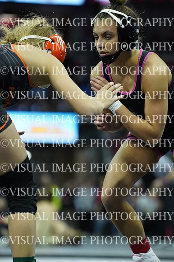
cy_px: 131
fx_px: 1633
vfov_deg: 9.2
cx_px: 87
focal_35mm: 225
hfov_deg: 6.1
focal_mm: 150
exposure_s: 1/1250
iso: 6400
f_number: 2.8
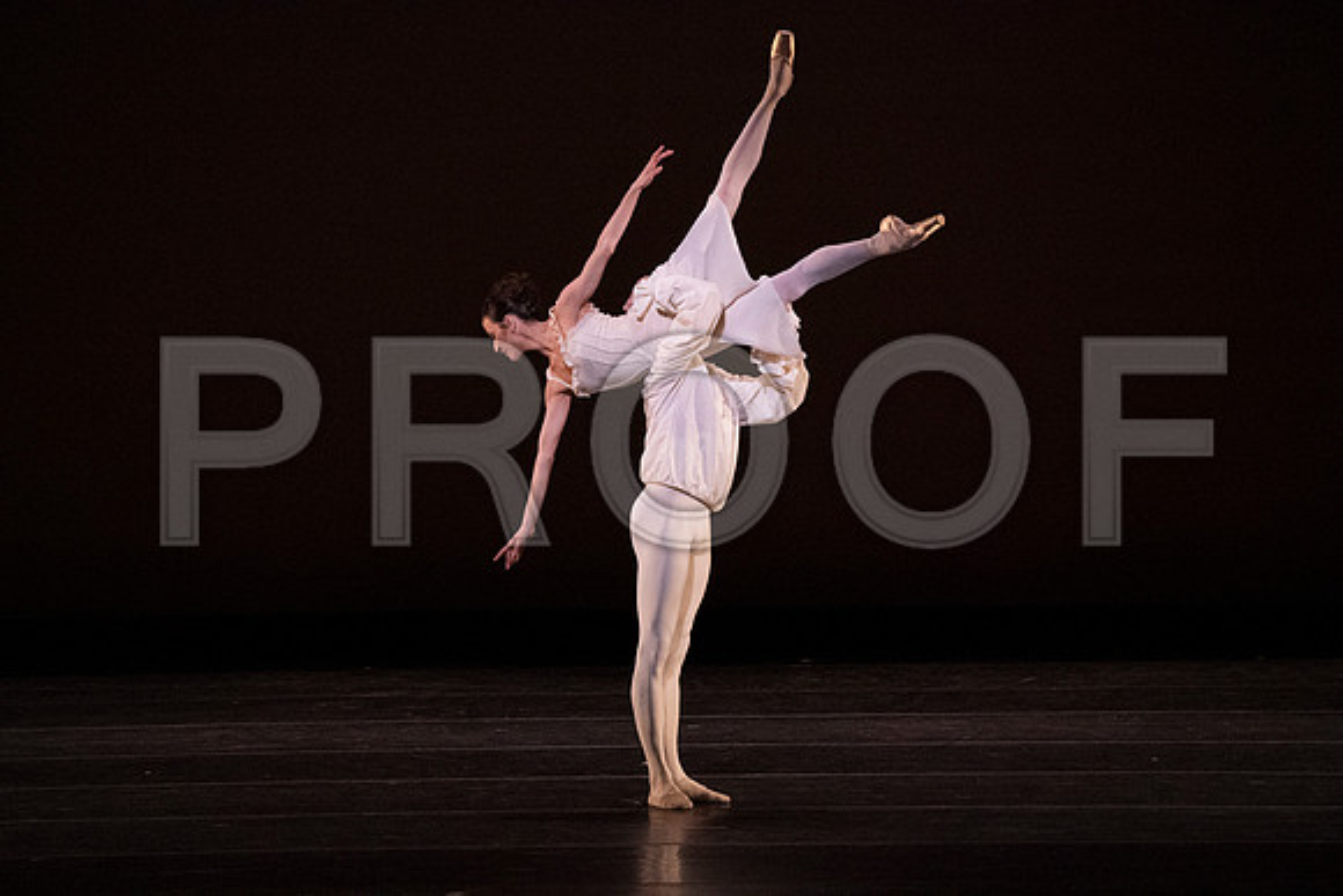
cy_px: 448
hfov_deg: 7.2
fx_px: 10746
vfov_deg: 4.8
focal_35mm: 288
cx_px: 672
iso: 20000
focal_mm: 288
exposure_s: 1/400
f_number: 7.1
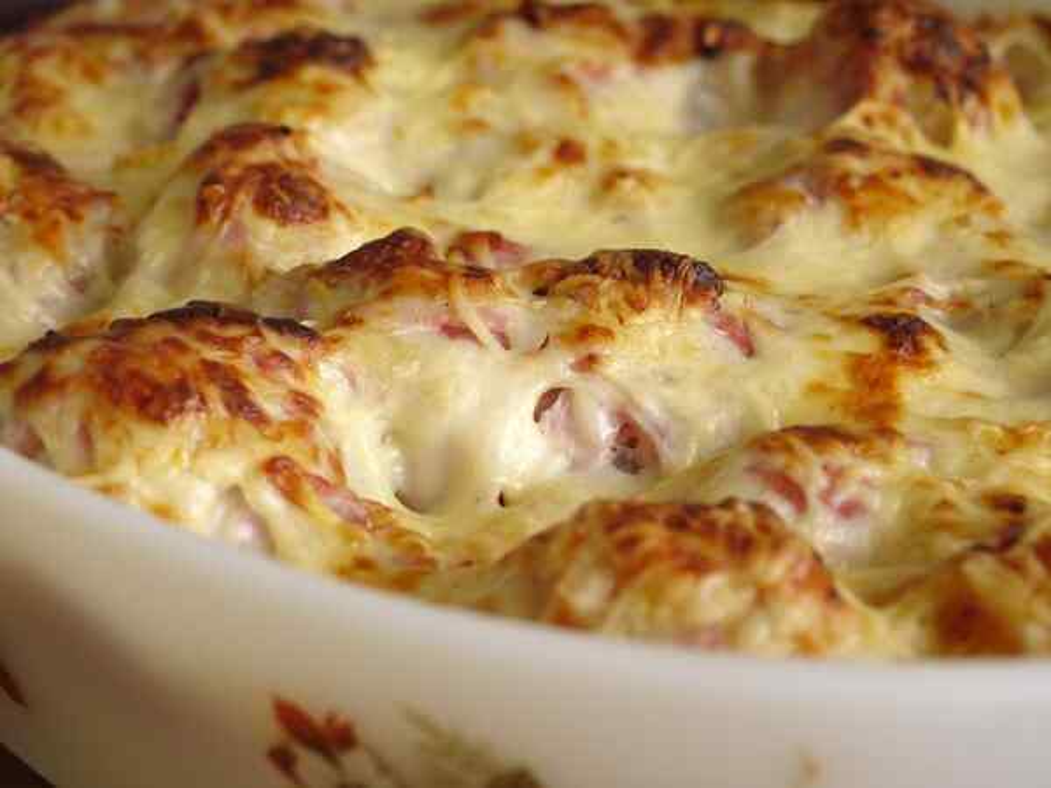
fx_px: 2733
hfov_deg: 21.8
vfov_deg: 16.4
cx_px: 526
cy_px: 394
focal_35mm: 90
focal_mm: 45
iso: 250
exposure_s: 1/60
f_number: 5.6
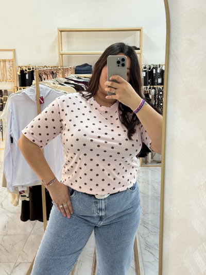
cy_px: 138
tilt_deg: -11.6
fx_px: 381
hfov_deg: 30.3
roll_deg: +1.8
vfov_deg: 39.6
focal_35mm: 48
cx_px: 103
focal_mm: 6.76
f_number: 1.78
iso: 160
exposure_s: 1/50
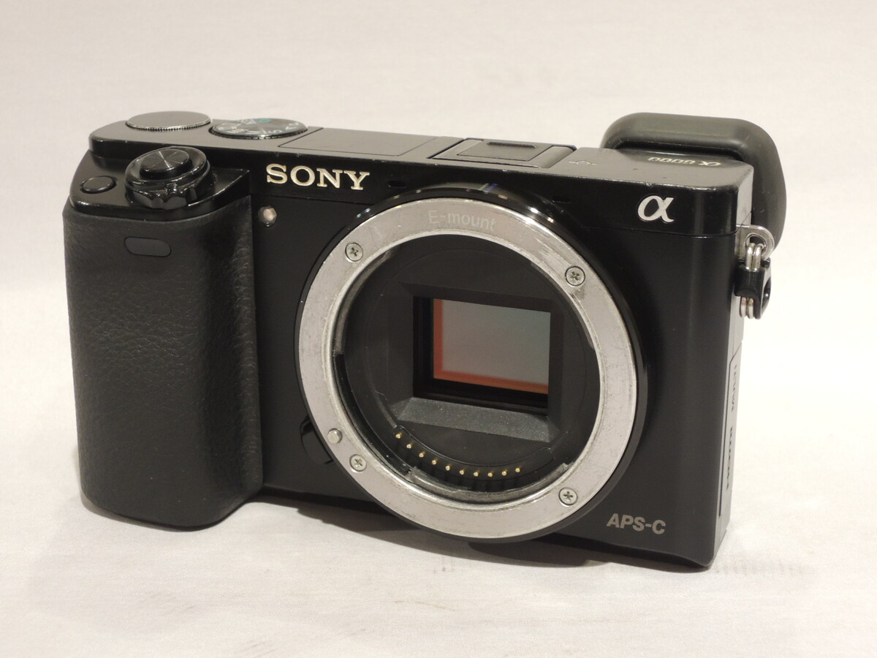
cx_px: 438
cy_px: 329
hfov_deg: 31.2
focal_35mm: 62
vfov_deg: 23.7
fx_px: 1571
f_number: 5.2
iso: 400
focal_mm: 11.1
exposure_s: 1/50
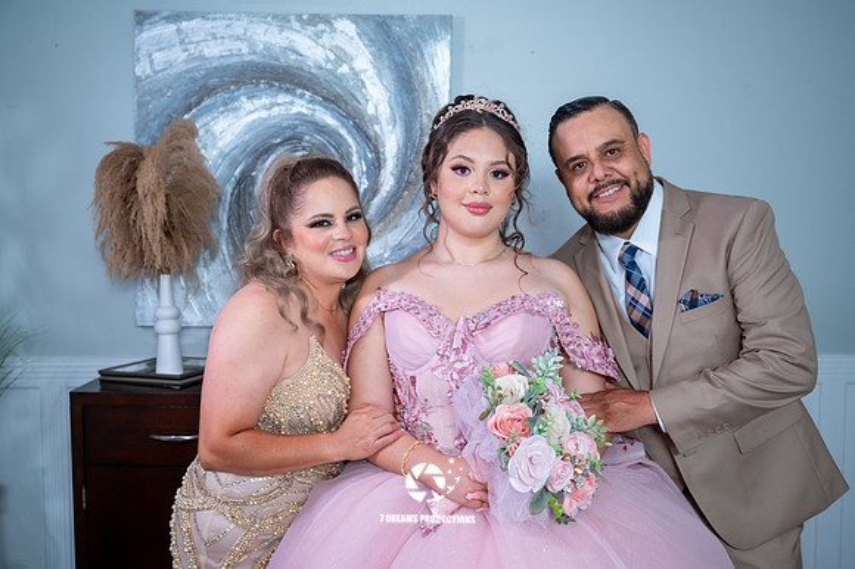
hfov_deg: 50.7
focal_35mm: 38
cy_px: 284
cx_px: 428
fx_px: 902
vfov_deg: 35.0
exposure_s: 1/60
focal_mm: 38
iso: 1250
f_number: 4
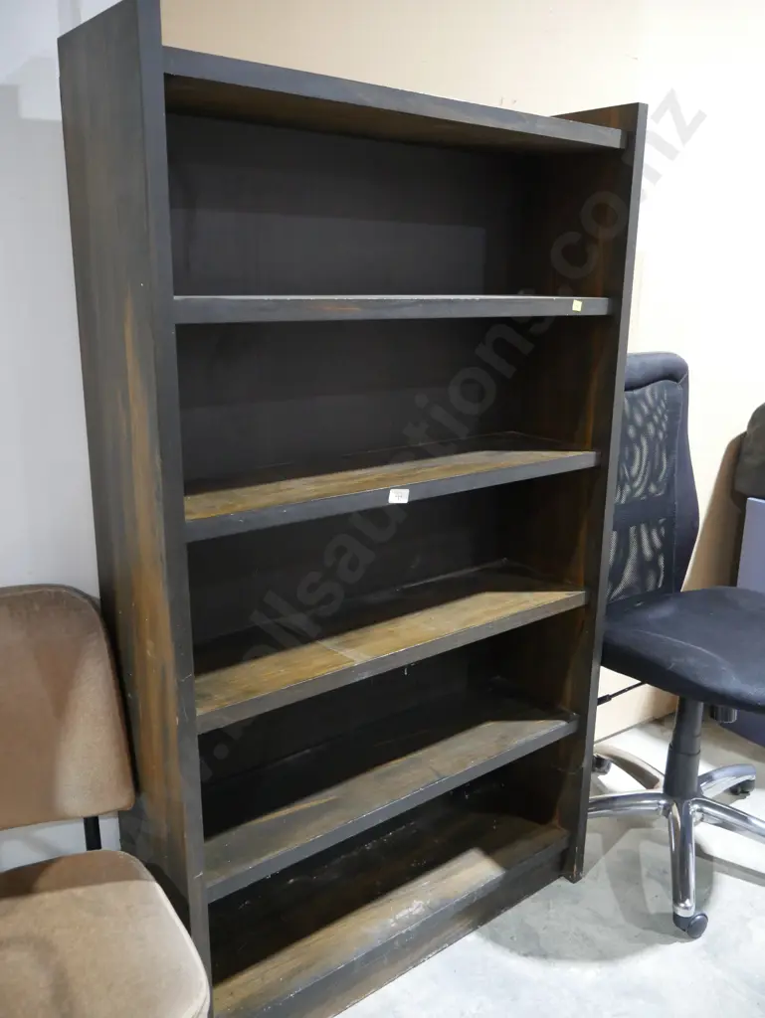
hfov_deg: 49.8
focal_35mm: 28
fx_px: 824
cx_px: 382
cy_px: 509
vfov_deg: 63.4
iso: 1600
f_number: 3.5
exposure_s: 1/60
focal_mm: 14
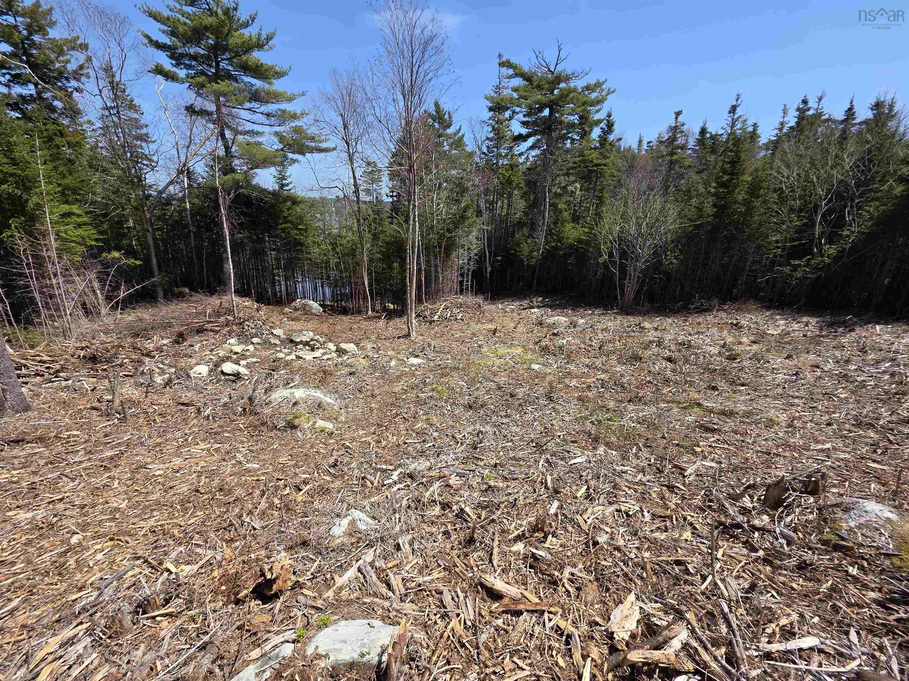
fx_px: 341
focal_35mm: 13
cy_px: 340
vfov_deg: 89.9
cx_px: 454
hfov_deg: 106.2
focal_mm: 2.2
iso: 40
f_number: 1.9
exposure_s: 1/1597
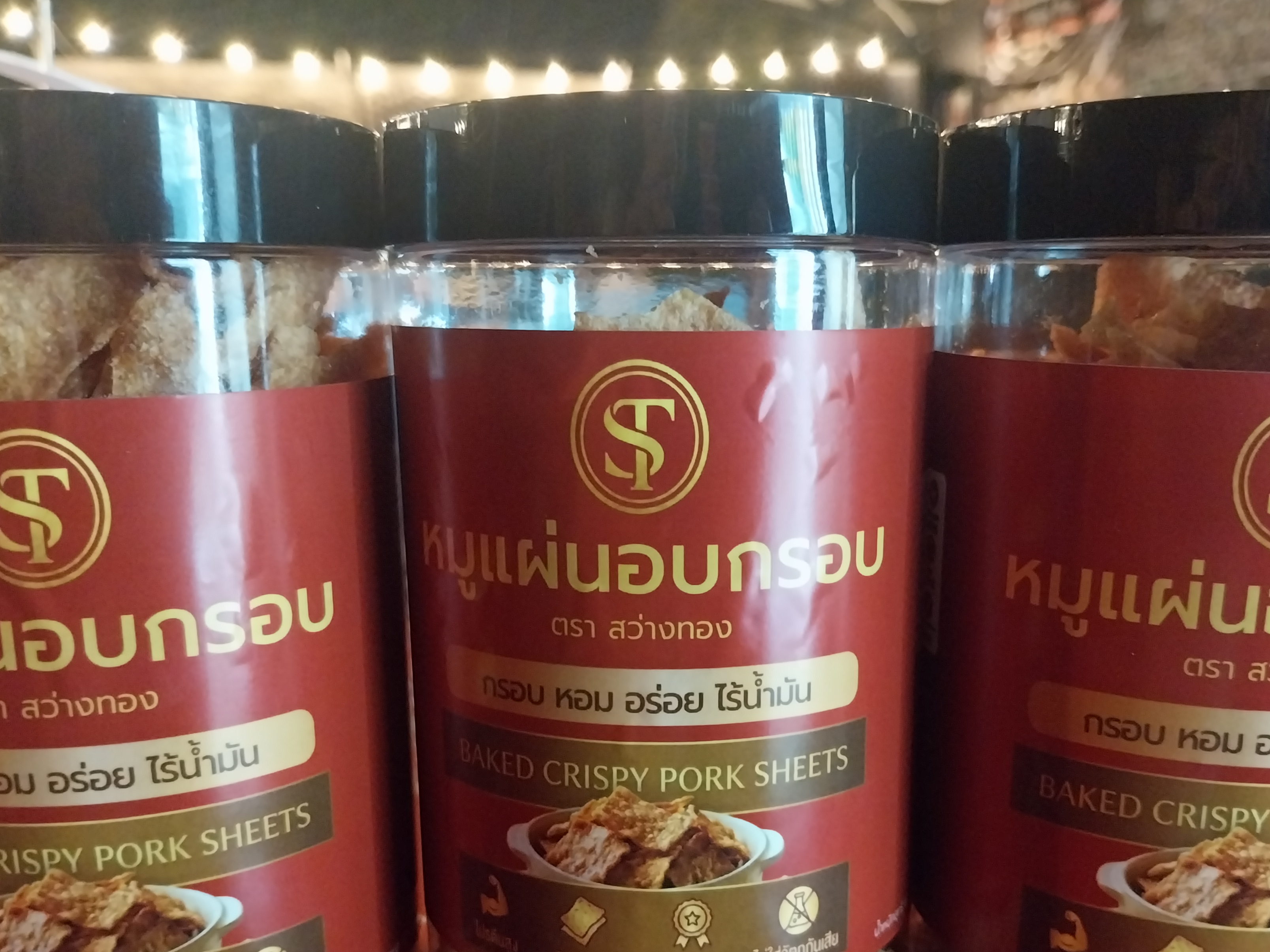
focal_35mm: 33
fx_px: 1211
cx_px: 686
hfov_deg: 55.3
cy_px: 595
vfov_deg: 42.6
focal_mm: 4
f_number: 1.8
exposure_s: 1/20
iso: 1250
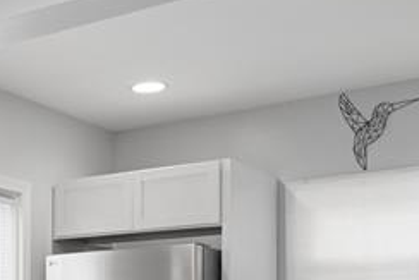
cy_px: 427
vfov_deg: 10.5
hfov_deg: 16.0
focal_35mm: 126
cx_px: 22
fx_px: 1467
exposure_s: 1/6
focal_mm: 30
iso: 320
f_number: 9
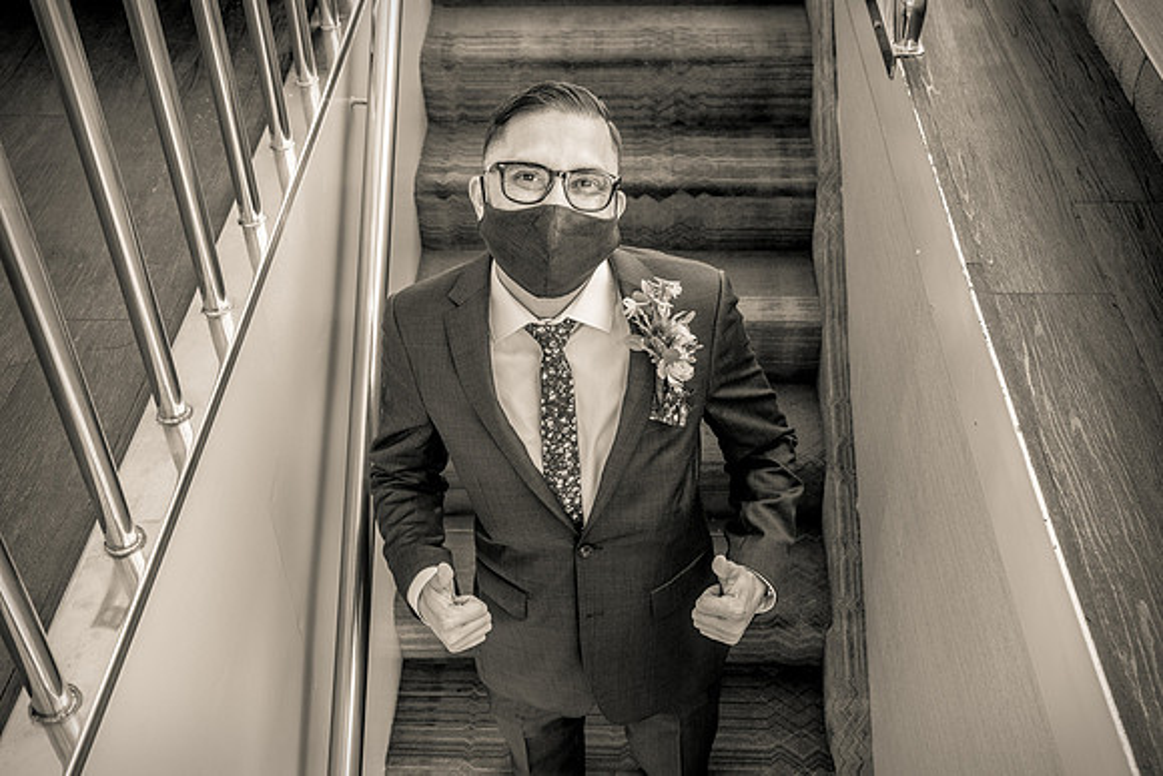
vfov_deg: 33.4
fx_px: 1292
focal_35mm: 40
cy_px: 388
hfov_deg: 48.4
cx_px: 582
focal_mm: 40
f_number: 5
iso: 320
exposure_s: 1/80
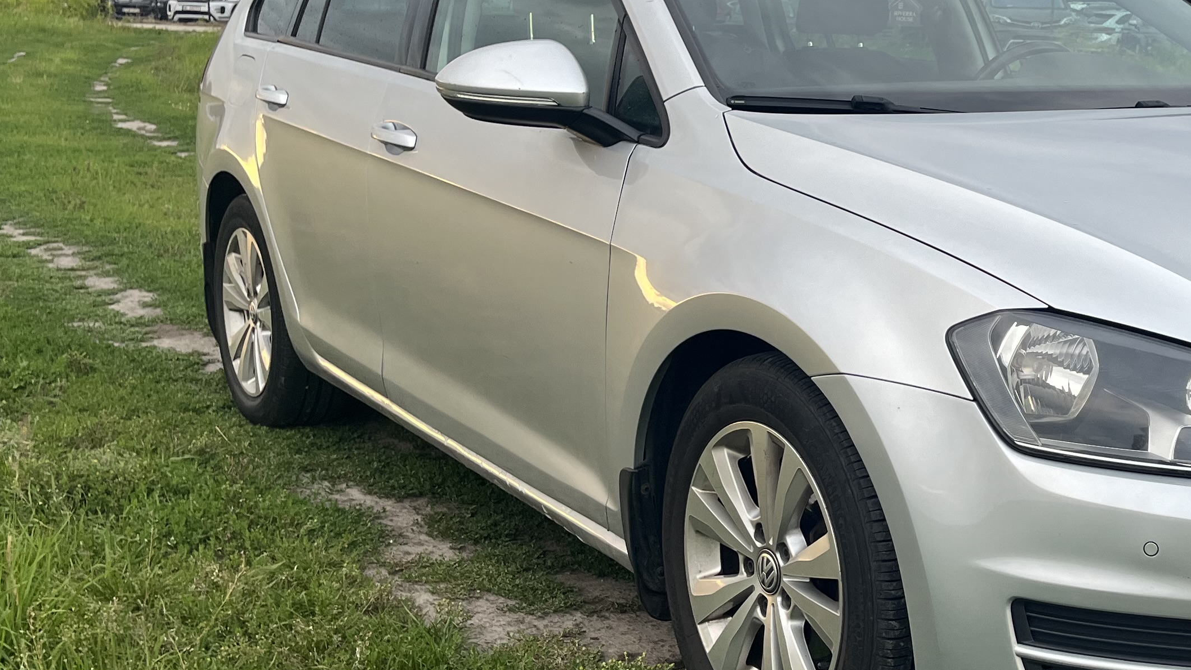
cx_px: 1017
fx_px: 1705
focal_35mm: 54
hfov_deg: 36.6
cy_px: 345
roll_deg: -1.1
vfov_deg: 22.2
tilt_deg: -11.2
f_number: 1.6
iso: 64
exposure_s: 1/122
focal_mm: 5.1
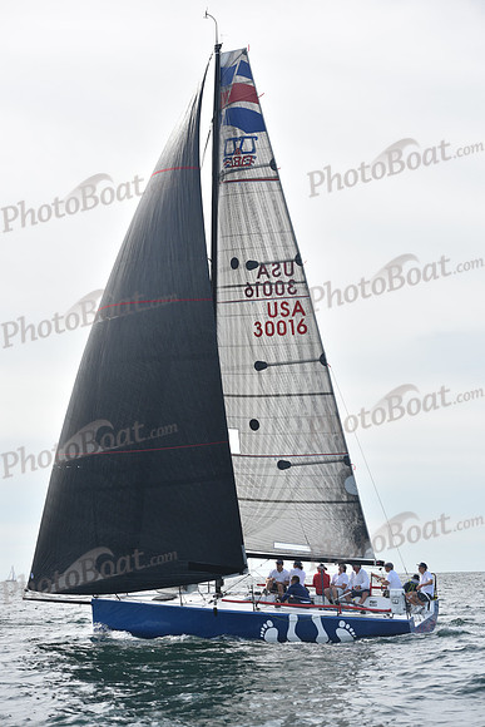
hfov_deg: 19.5
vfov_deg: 28.8
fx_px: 1414
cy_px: 364
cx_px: 242
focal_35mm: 70
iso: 320
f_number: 7.1
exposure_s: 1/1000
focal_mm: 70
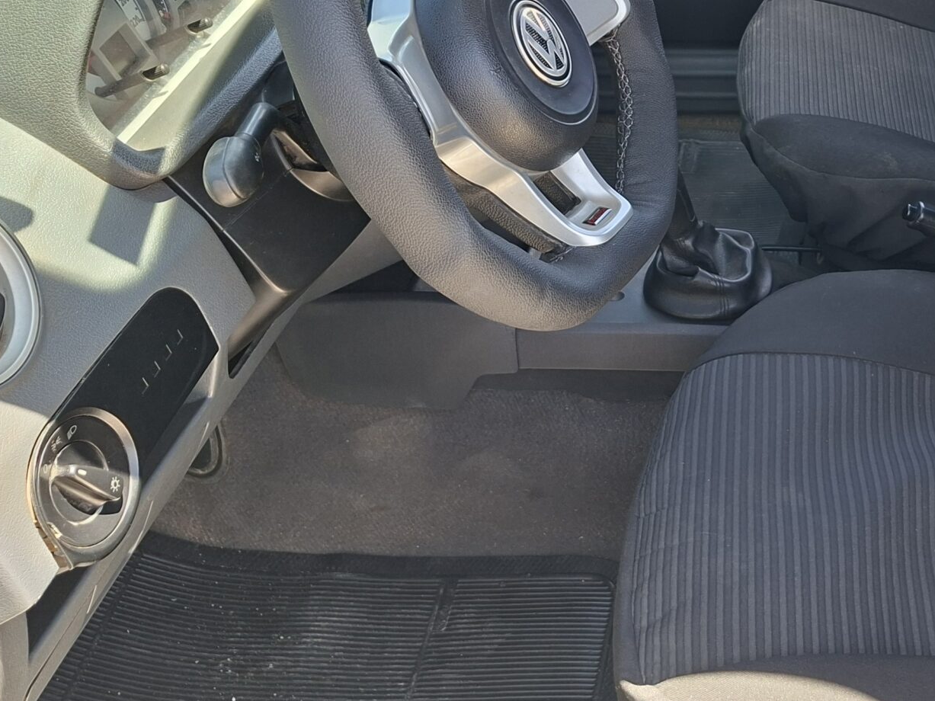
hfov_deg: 37.5
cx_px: 811
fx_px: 1296
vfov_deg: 29.9
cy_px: 195
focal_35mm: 48
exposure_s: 1/146
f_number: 1.8
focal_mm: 5.54
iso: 50
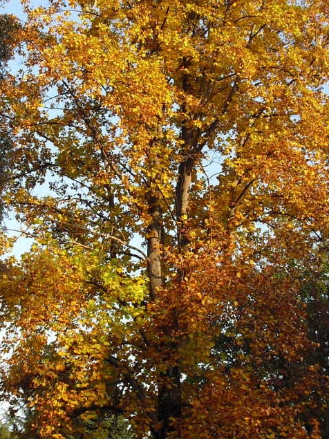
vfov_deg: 28.5
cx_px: 166
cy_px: 194
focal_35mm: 68
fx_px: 862
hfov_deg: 21.6
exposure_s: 1/320
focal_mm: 6.3
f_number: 3.1
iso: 100
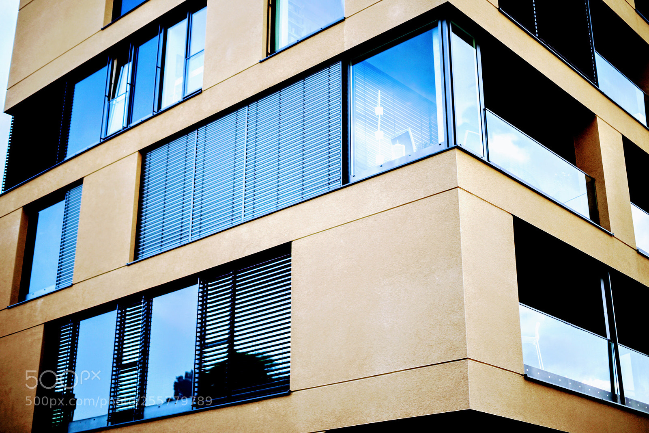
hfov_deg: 39.6
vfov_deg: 27.0
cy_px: 216
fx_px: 901
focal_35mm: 50
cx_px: 324
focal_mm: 50
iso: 100
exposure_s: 1/500
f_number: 1.8
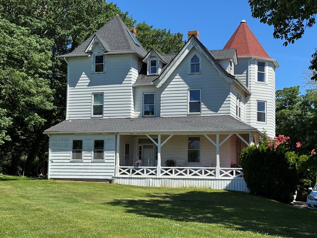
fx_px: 476
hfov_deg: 36.8
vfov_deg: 28.0
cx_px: 170
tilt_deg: +6.2
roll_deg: -1.1
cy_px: 126
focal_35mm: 52
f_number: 1.78
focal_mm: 6.76
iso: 64
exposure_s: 1/3425
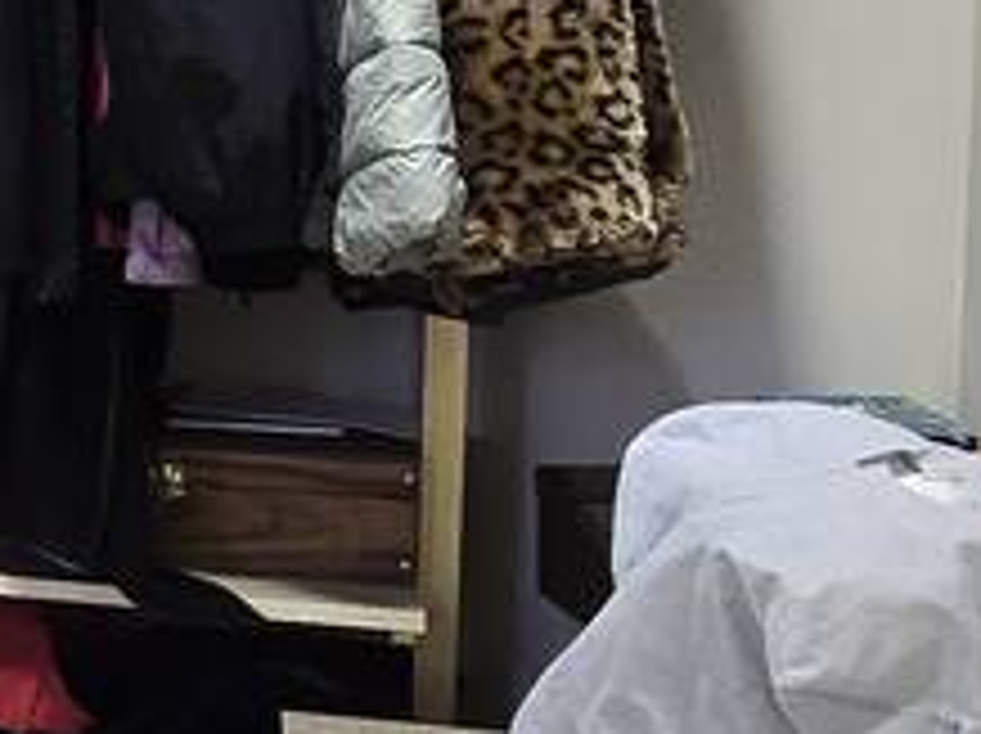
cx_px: -1116
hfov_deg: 16.1
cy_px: 153
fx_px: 2435
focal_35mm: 86
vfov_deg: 17.0
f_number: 2.2
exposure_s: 1/60
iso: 250
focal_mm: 2.2
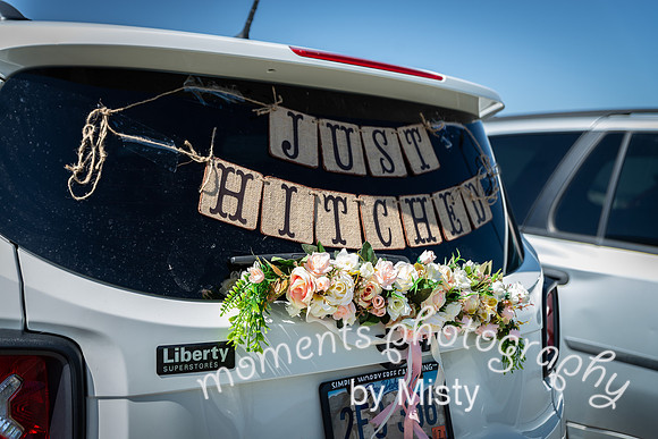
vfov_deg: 29.3
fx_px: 841
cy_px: 220
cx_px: 329
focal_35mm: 46
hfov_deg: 42.7
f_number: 3.2
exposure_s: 1/640
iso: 64
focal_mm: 46
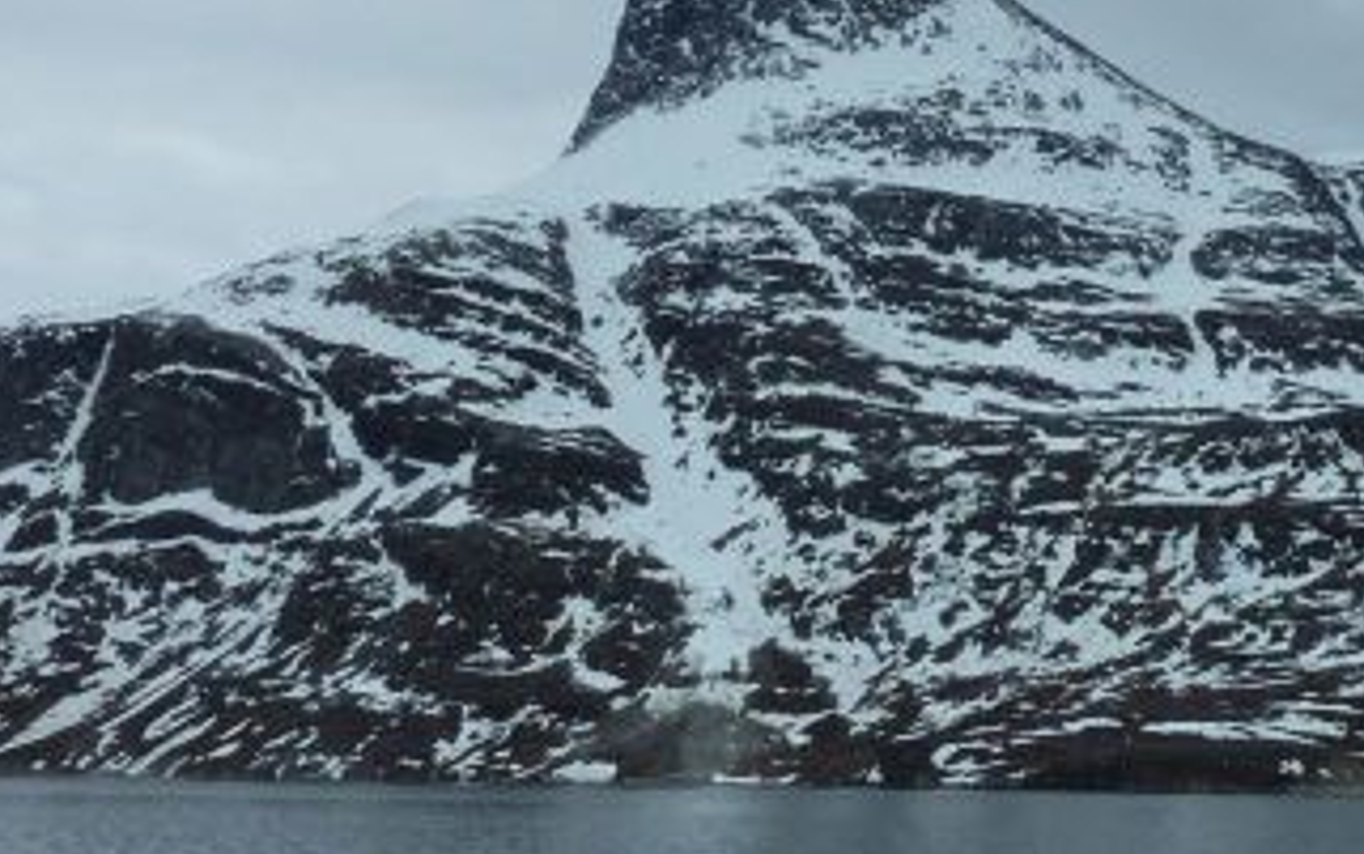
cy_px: 174
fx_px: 2455
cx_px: 1067
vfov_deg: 19.5
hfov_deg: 30.4
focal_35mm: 66
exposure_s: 1/500
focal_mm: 4.1
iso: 125
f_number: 5.6
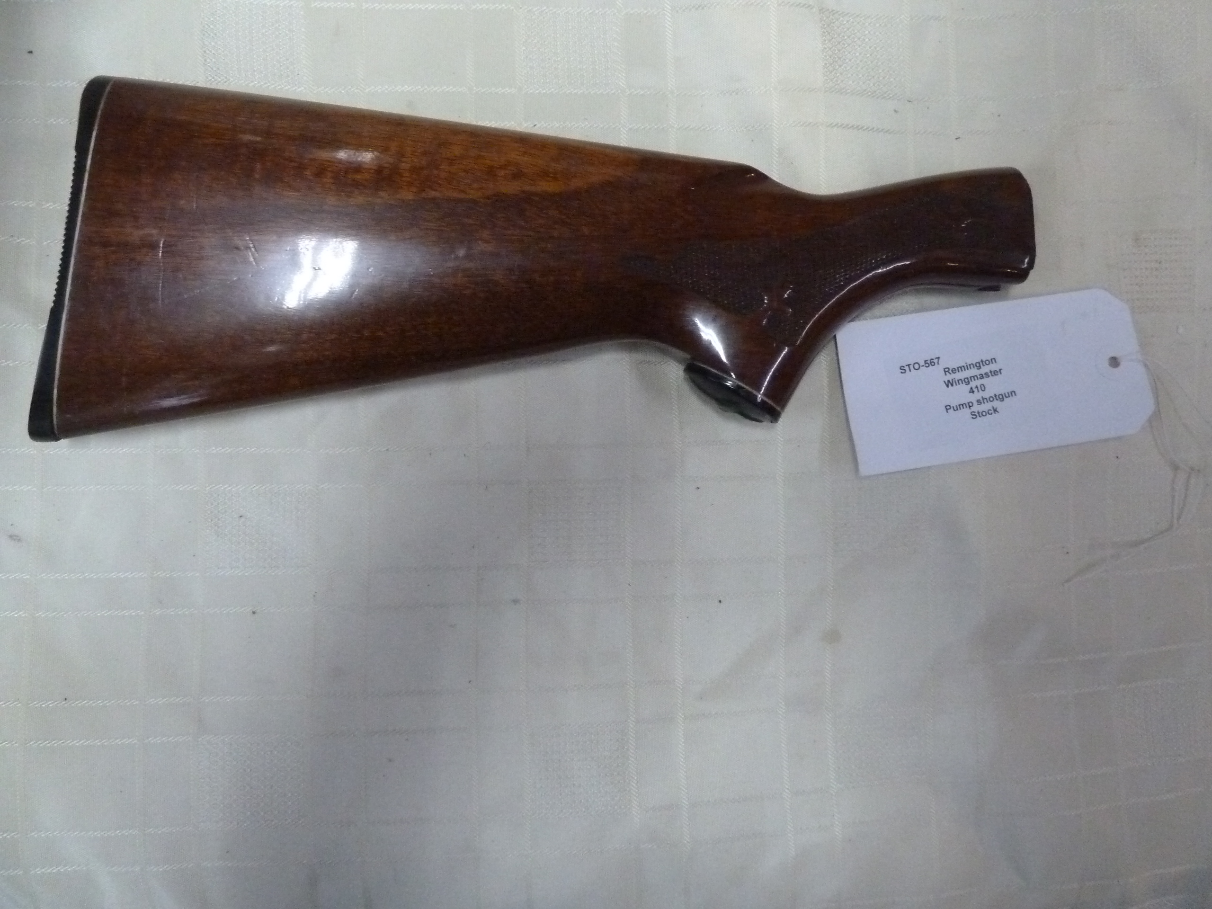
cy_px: 454
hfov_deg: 69.4
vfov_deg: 54.9
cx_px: 606
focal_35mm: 25
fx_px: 875
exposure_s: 1/60
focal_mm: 4.1
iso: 800
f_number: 3.3
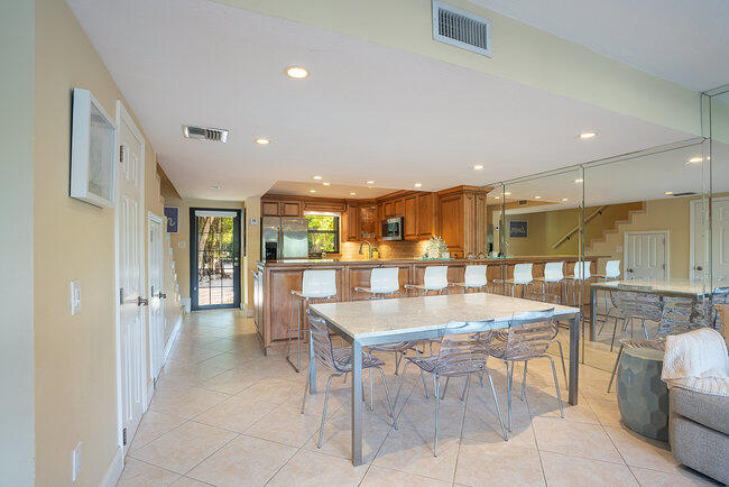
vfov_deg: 73.8
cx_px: 364
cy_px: 244
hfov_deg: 96.7
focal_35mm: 16
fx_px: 324
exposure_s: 1/1.25
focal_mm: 16
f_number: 11
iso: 100
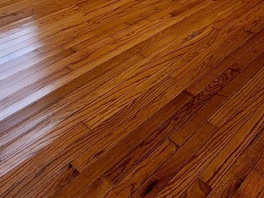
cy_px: -69
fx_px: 335
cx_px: 138
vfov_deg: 26.9
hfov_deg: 43.0
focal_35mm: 44
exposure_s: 1/60.2
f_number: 2.2
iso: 400
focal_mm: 2.2
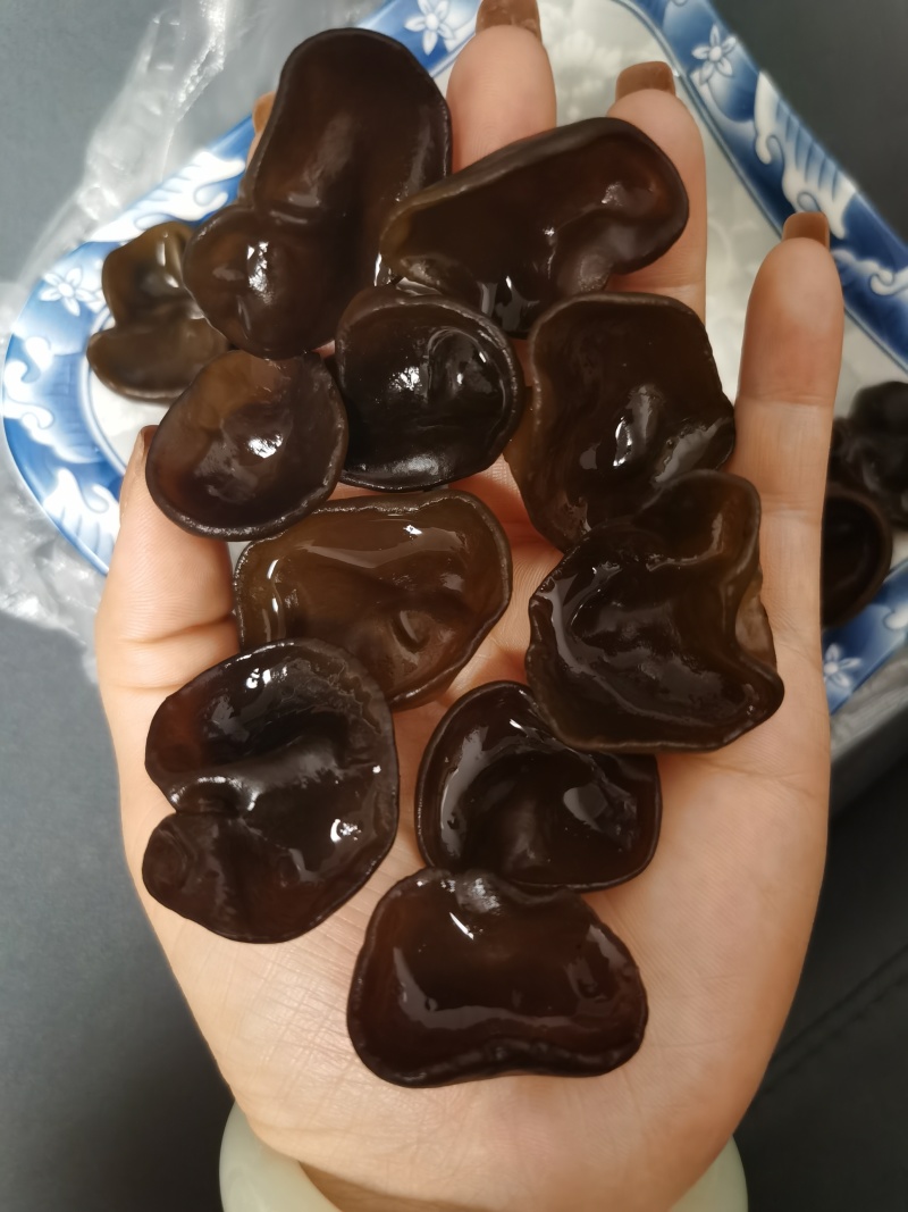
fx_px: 944
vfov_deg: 65.3
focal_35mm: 27
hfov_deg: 51.3
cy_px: 606
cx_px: 454
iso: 500
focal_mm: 5.56
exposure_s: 1/33.3
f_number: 1.6
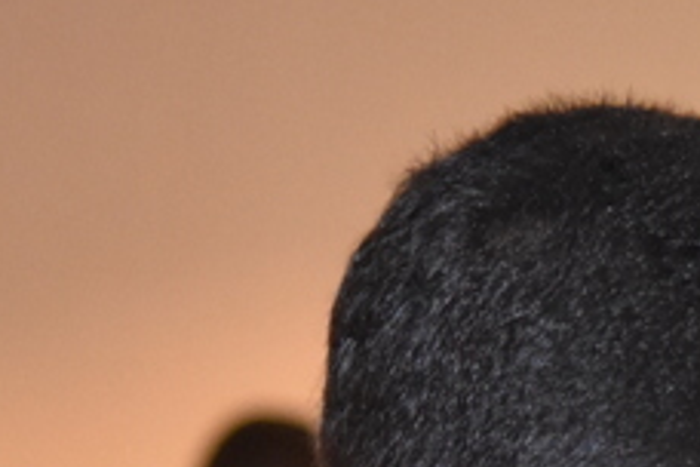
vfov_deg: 3.0
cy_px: 653
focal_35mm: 460
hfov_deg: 4.4
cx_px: 1397
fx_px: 8944
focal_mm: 70
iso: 2800
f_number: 4
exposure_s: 1/60
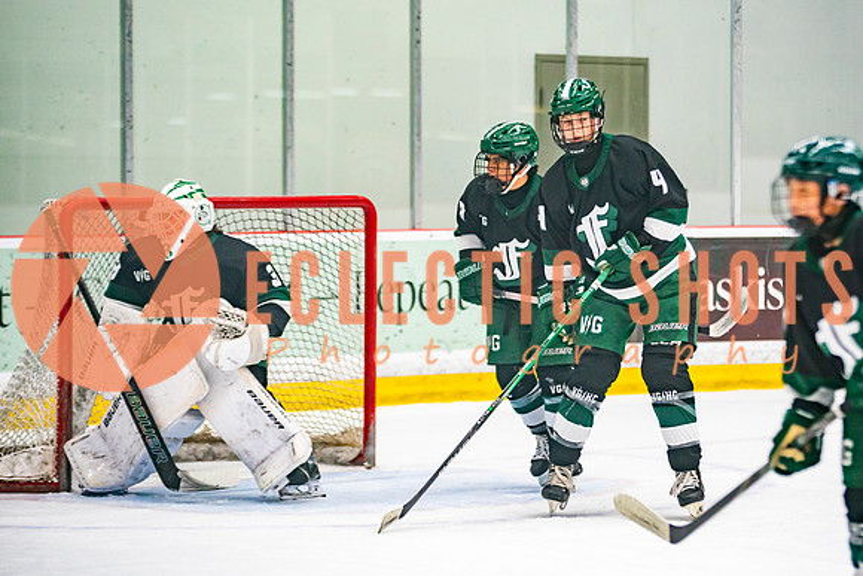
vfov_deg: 7.7
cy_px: 264
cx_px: 542
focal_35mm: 178
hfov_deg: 11.6
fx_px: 4263
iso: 2500
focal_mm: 140
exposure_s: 1/640
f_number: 2.8
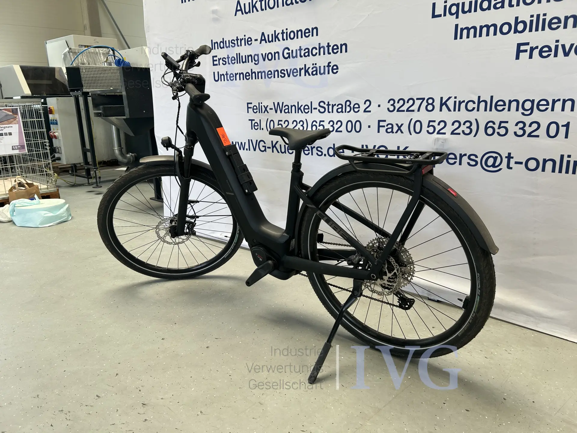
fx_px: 433
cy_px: 216
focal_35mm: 26
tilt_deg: -14.3
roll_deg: +2.1
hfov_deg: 67.3
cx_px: 288
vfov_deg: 53.1
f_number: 1.5
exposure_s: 1/163
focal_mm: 5.7
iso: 40
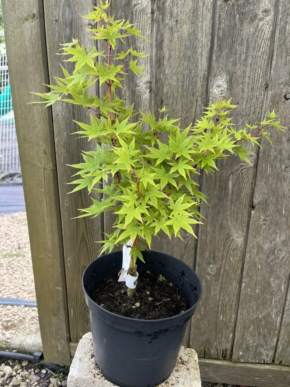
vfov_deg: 67.3
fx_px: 290
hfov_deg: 53.1
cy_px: 194
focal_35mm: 26
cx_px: 145
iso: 50
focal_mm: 5.1
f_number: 1.6
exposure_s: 1/121
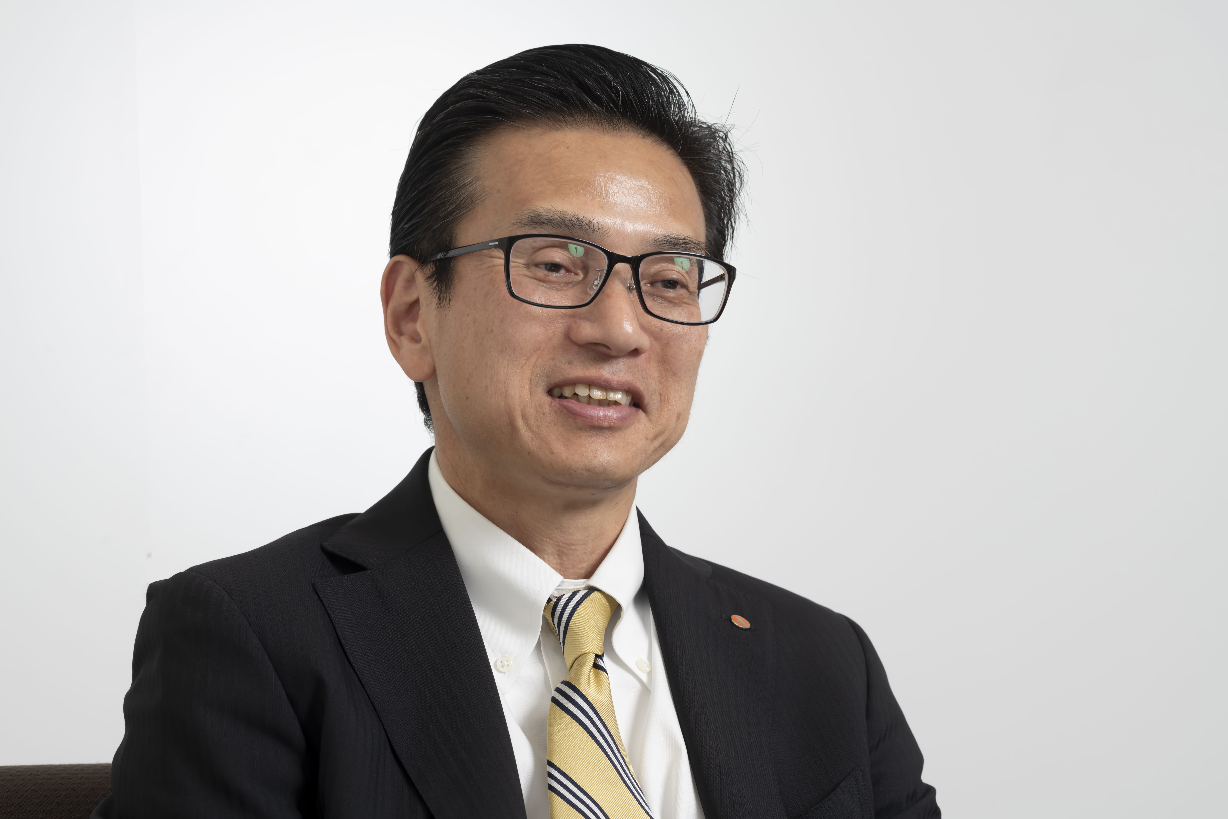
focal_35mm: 95
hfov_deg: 21.5
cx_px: 614
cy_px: 410
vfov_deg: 14.4
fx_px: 3240
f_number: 9
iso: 100
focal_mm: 95
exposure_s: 1/100
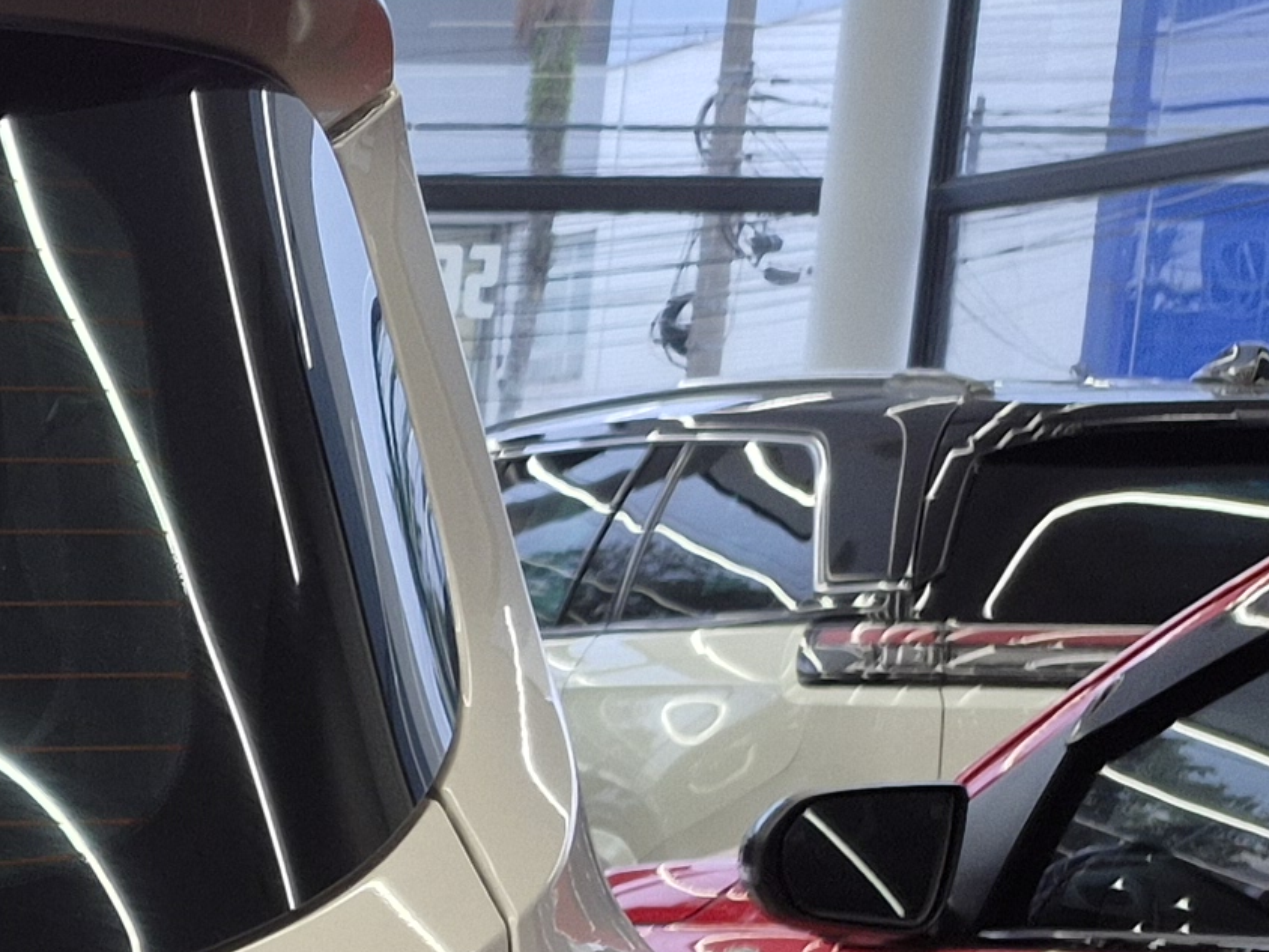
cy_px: 1397
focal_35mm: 109
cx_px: -1301
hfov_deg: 14.7
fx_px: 3996
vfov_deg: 12.9
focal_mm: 5.4
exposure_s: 1/120
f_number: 1.8
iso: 50
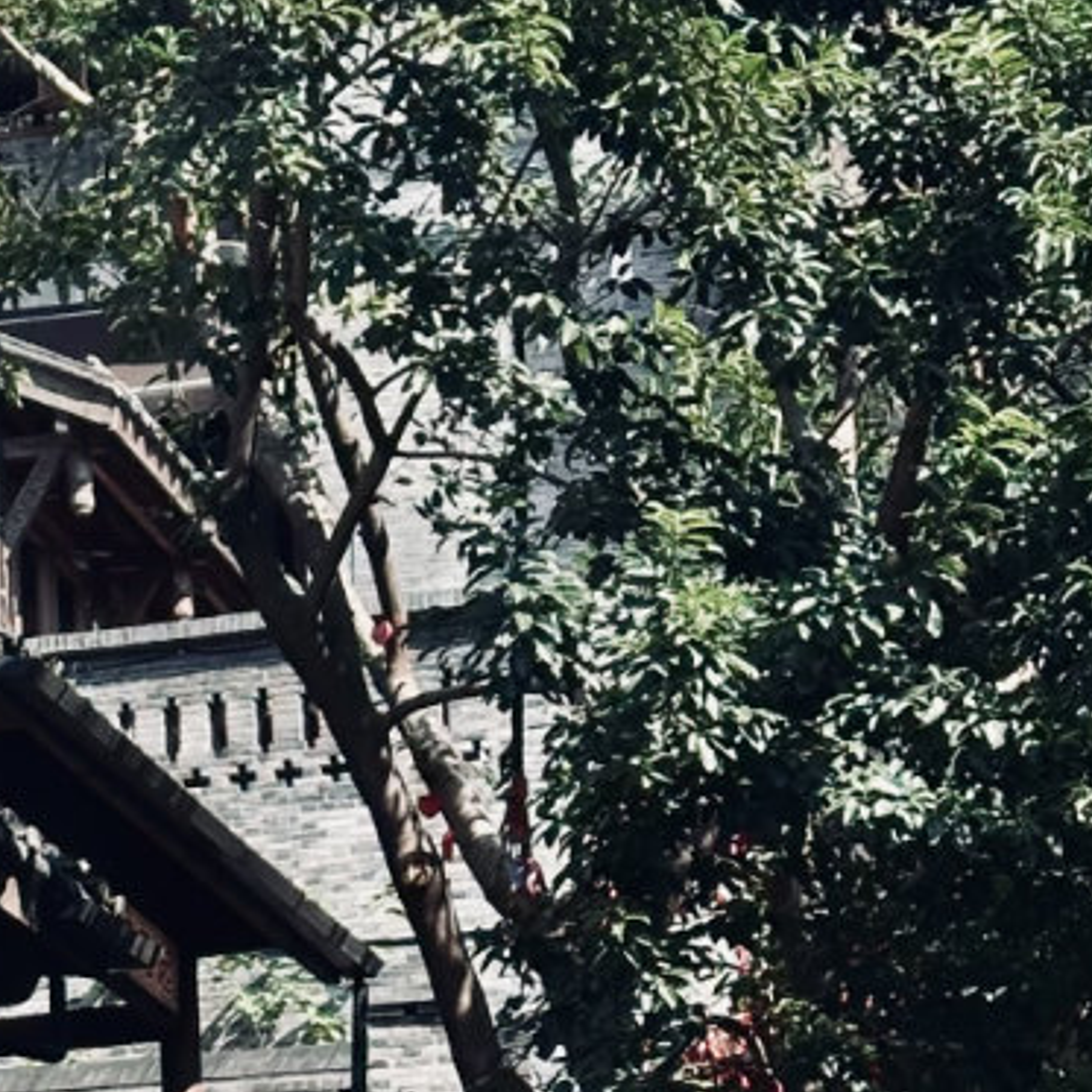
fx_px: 6496
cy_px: 155
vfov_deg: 9.6
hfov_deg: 9.4
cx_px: -512
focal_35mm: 182
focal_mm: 6.9
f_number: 1.8
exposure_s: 1/2114
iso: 64
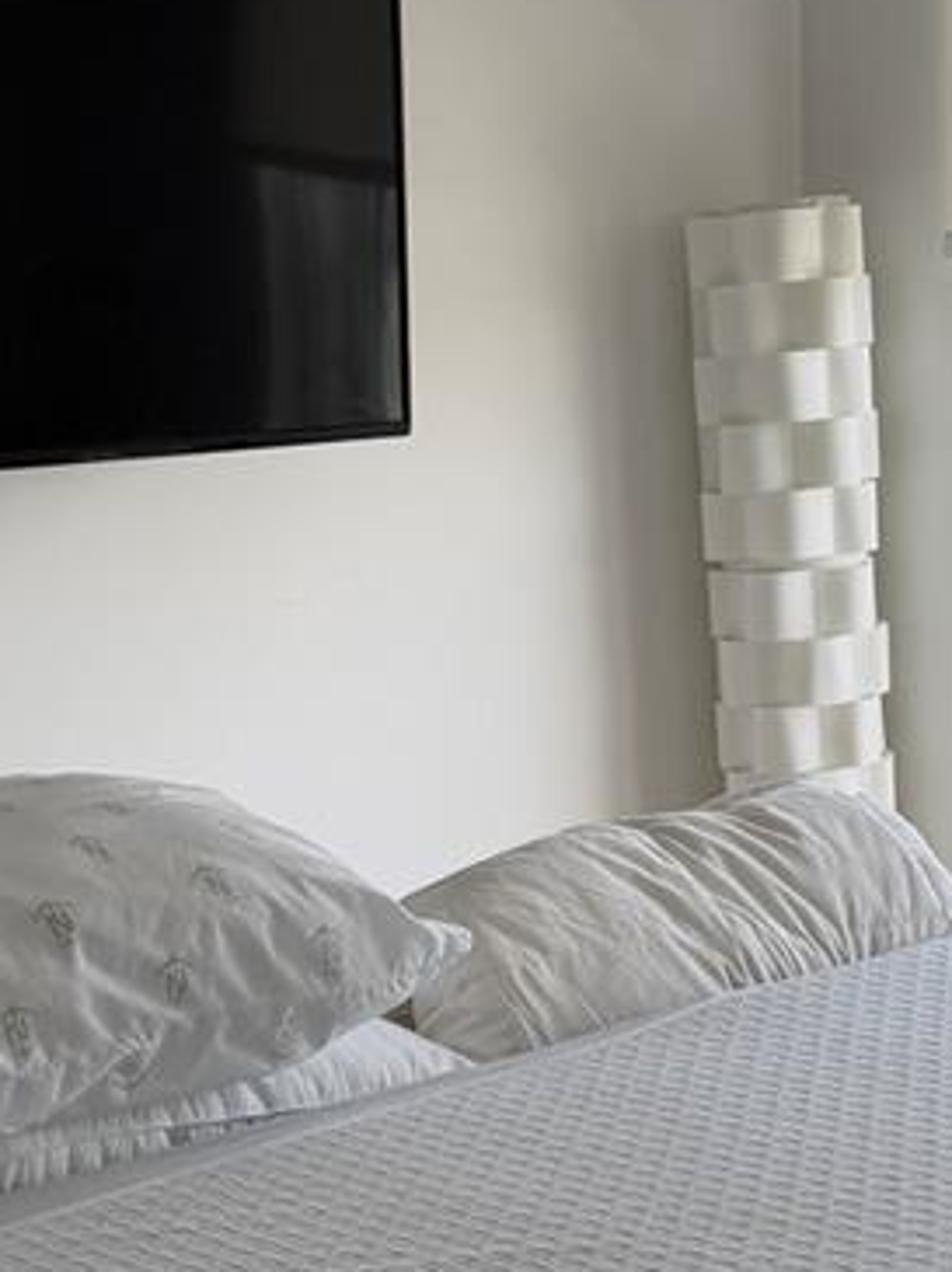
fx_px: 2902
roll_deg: +2.5
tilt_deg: -10.5
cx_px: 645
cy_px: 756
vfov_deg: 24.7
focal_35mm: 79
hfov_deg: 18.6
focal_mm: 6.76
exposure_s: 1/365
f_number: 1.78
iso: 100
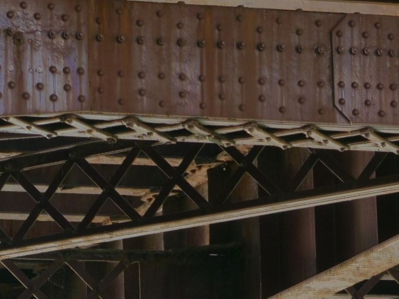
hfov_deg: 8.3
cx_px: 61
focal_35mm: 238
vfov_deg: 6.2
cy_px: 438
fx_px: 2743
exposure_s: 1/320
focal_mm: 26
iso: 200
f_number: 4.5
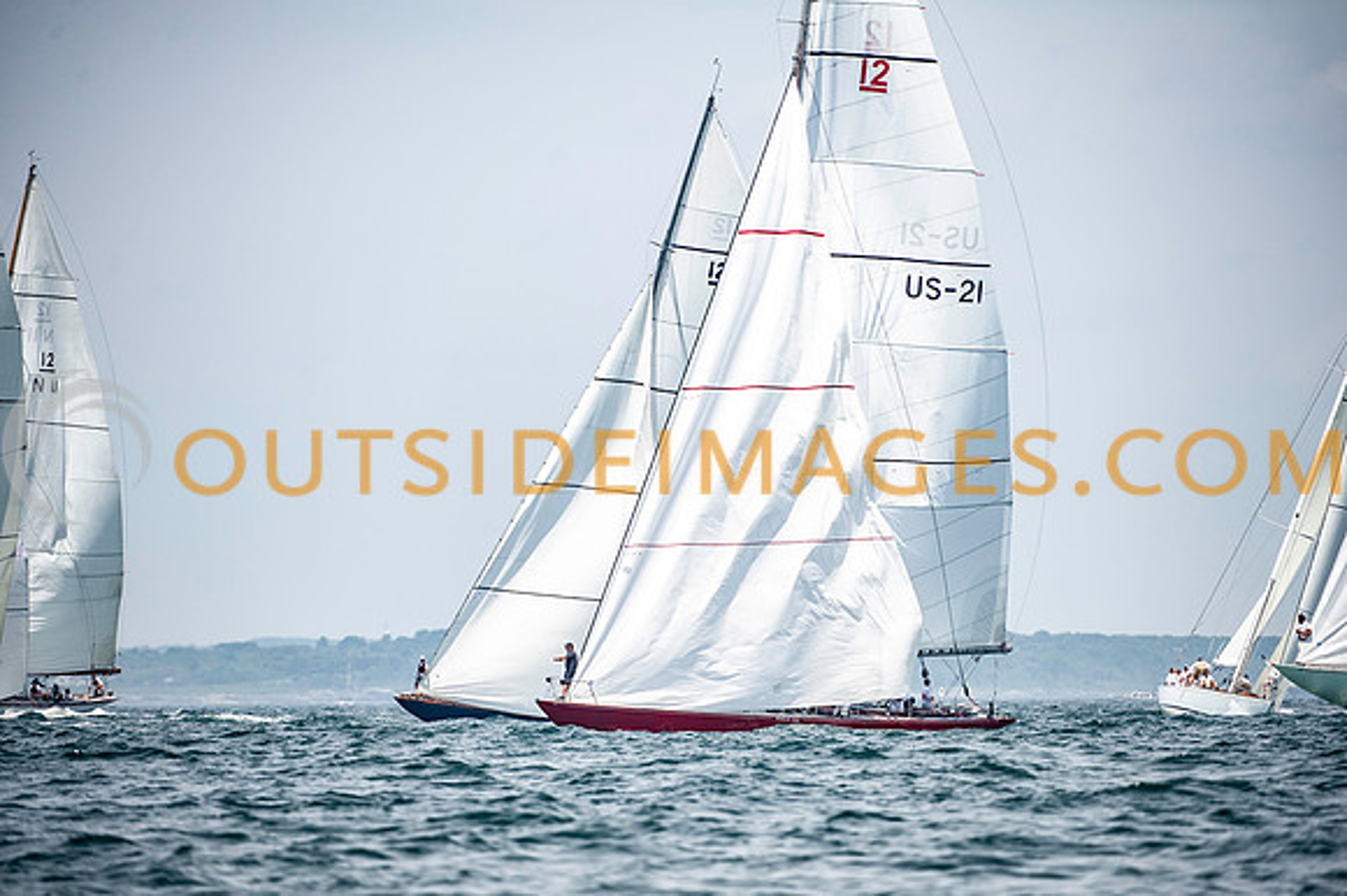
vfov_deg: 4.4
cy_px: 448
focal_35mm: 312
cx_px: 674
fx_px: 11676
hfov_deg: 6.6
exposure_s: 1/2500
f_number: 5
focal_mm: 300
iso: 400
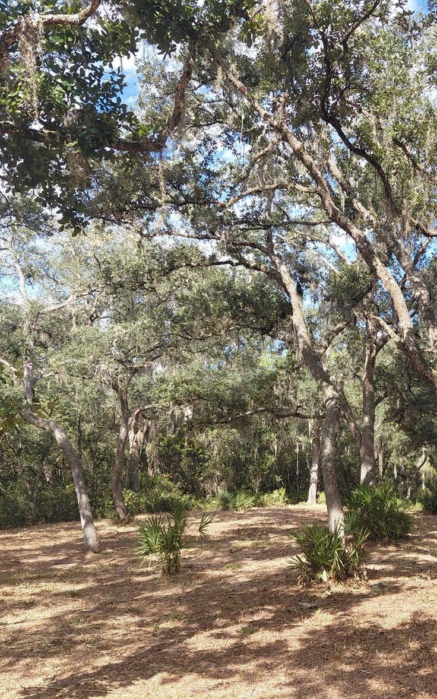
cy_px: 352
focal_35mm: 36
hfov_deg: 34.0
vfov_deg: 54.0
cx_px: 365
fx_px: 686
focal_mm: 4.69
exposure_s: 1/612
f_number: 1.8
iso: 50
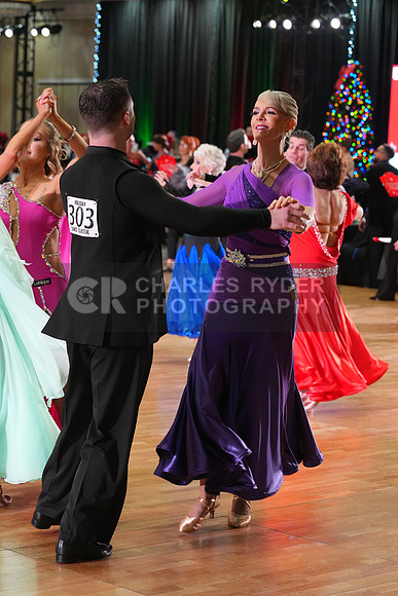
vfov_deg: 21.2
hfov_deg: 14.3
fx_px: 1591
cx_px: 199
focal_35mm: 96
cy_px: 298
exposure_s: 1/200
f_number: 5
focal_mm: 96
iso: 4000
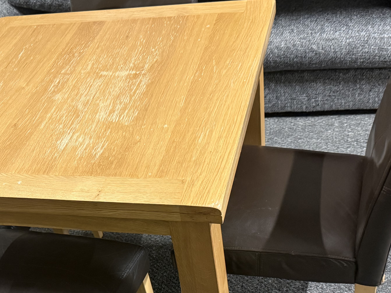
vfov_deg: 28.2
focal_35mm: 51
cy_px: 218
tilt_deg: -40.3
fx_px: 576
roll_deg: +14.0
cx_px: 113
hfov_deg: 36.9
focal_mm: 6.76
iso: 500
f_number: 1.78
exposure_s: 1/50
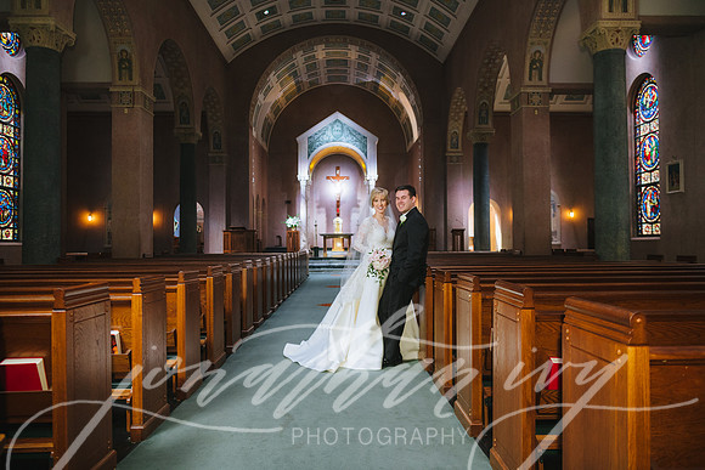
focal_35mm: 29
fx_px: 568
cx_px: 352
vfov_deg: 45.0
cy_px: 235
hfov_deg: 63.6
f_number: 3.5
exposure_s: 1/160
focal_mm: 29
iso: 1250
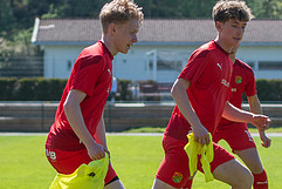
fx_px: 2014
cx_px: 226
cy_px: 123
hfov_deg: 8.0
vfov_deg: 5.4
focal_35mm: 257
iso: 250
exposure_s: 1/2000
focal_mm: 70
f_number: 3.2
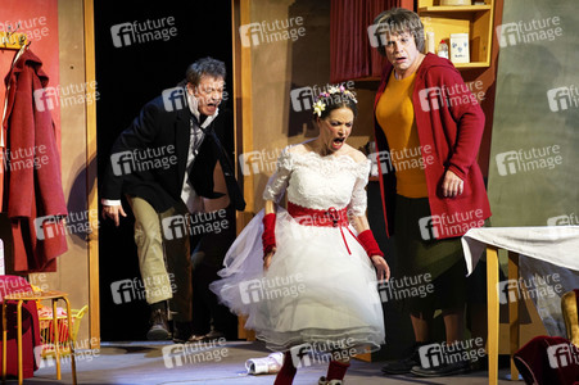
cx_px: 290
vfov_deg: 6.9
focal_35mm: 200
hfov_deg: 10.3
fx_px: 3214
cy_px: 192
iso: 1600
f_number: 4.5
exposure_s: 1/400
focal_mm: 200
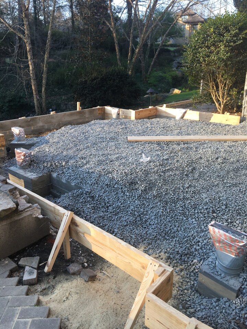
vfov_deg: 61.7
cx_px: 124
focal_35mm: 29
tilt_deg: -19.3
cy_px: 164
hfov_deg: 48.2
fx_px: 276
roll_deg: +2.3
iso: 25
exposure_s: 1/128
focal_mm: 4.15
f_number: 2.2
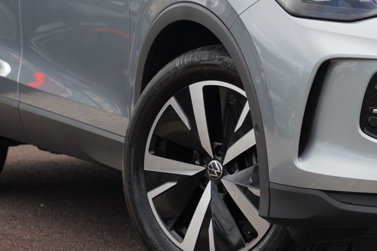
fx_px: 1908
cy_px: 6
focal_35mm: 182
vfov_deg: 7.5
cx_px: 358
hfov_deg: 11.2
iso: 100
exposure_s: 1/200
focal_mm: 67.1
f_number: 4.5
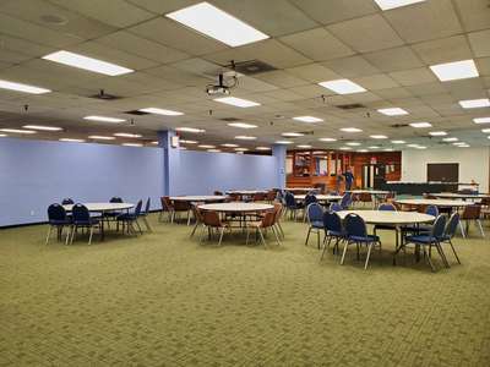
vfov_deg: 53.1
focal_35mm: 26
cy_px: 184
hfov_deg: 67.3
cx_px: 245
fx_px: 368
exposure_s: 1/39
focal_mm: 4.3
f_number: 2.4
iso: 250
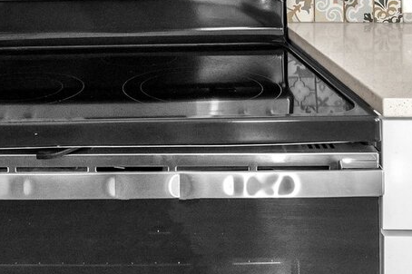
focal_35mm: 50
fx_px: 572
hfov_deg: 39.1
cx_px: 136
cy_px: -61
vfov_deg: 24.3
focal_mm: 14
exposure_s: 1/50
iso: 500
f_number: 6.3
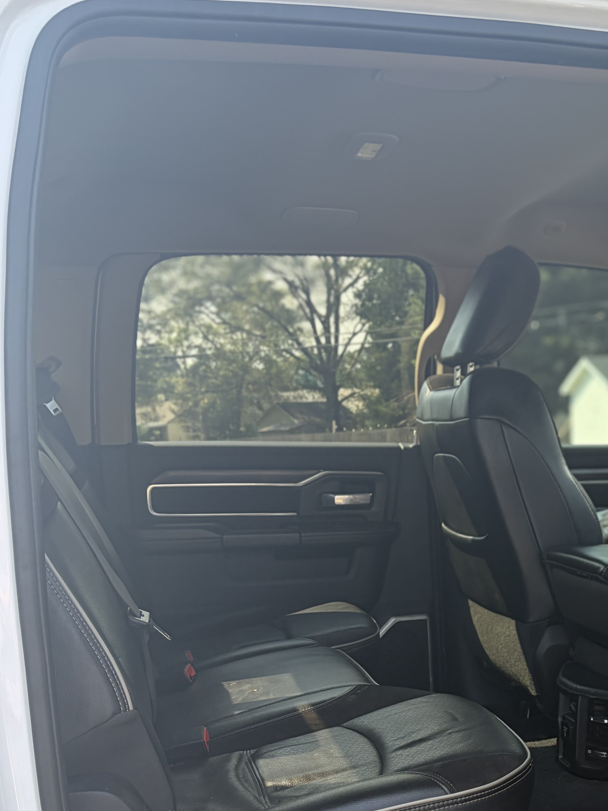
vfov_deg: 39.7
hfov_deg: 30.6
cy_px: 645
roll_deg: +2.1
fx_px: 1077
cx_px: 500
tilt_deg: -12.6
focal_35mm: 46
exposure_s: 1/303
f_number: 1.6
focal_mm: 5.96
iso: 40
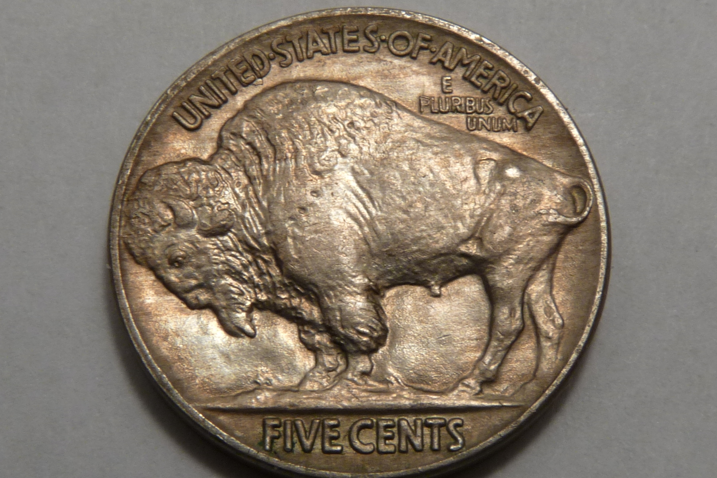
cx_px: 358
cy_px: 254
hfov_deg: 20.6
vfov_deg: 13.8
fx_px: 1972
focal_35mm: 99
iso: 100
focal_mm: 9.5
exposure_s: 1/60
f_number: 7.1
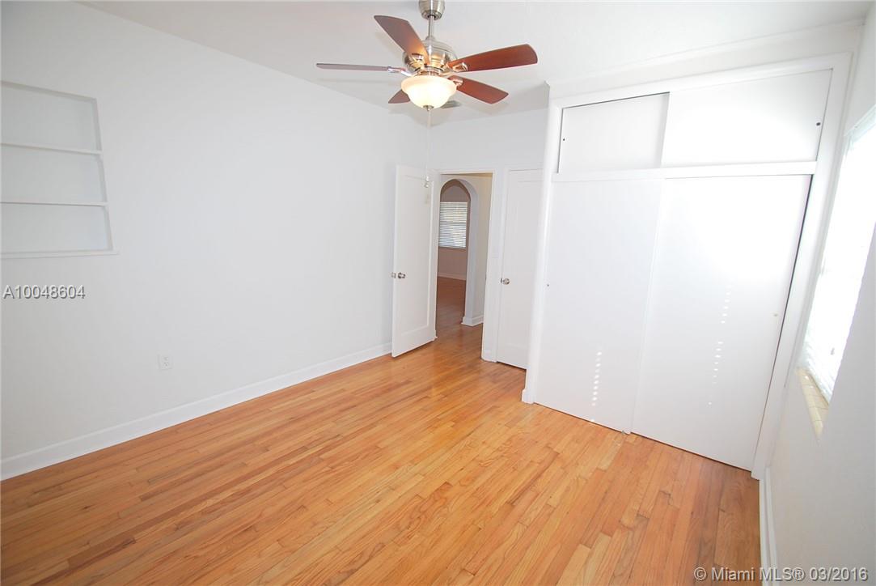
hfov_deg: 100.3
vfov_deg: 77.4
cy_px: 293
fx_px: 365
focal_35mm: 15
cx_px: 438
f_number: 4.5
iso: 200
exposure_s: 1/80
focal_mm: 10
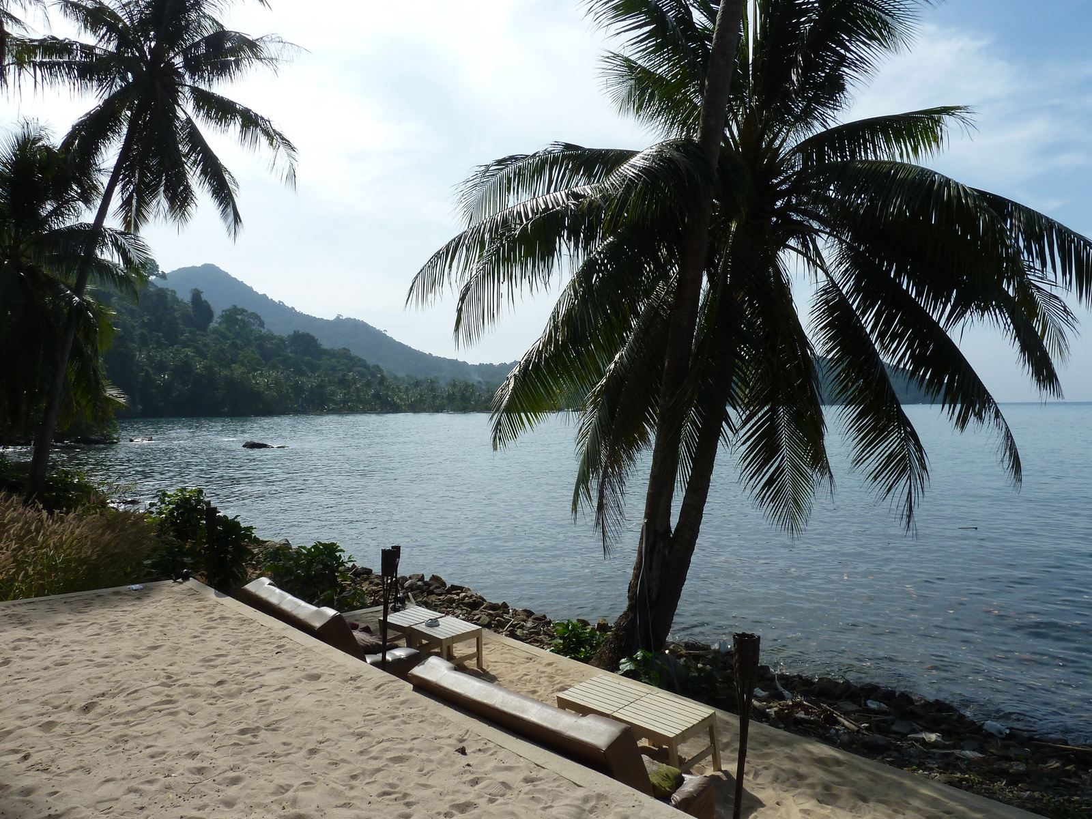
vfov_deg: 54.9
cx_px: 546
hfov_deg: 69.4
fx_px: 789
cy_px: 410
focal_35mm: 25
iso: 80
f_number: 5.6
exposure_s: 1/400
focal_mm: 4.1
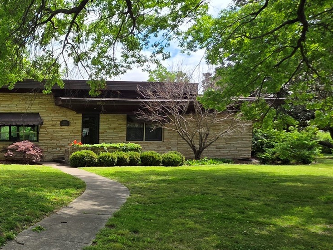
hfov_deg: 44.6
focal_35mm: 34
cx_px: -10
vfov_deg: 41.2
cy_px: 171
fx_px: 327
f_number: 1.9
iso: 40
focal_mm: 2.2
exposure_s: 1/1111
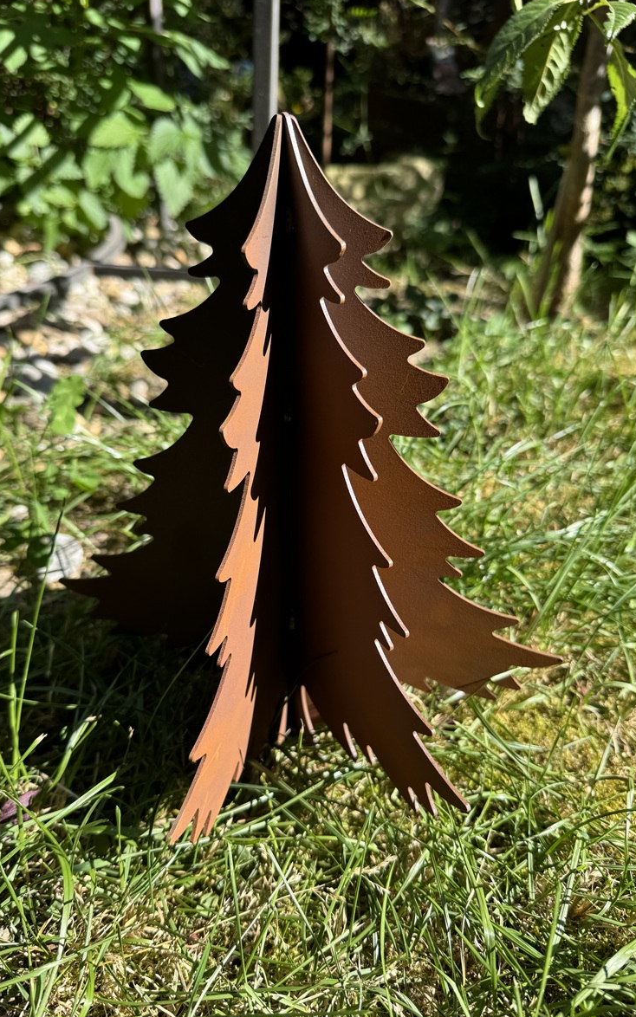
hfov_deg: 47.6
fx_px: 721
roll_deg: -7.3
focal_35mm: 26
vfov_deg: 70.4
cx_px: 302
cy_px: 510
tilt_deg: -30.5
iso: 80
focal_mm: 6.76
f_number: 1.78
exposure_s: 1/1311
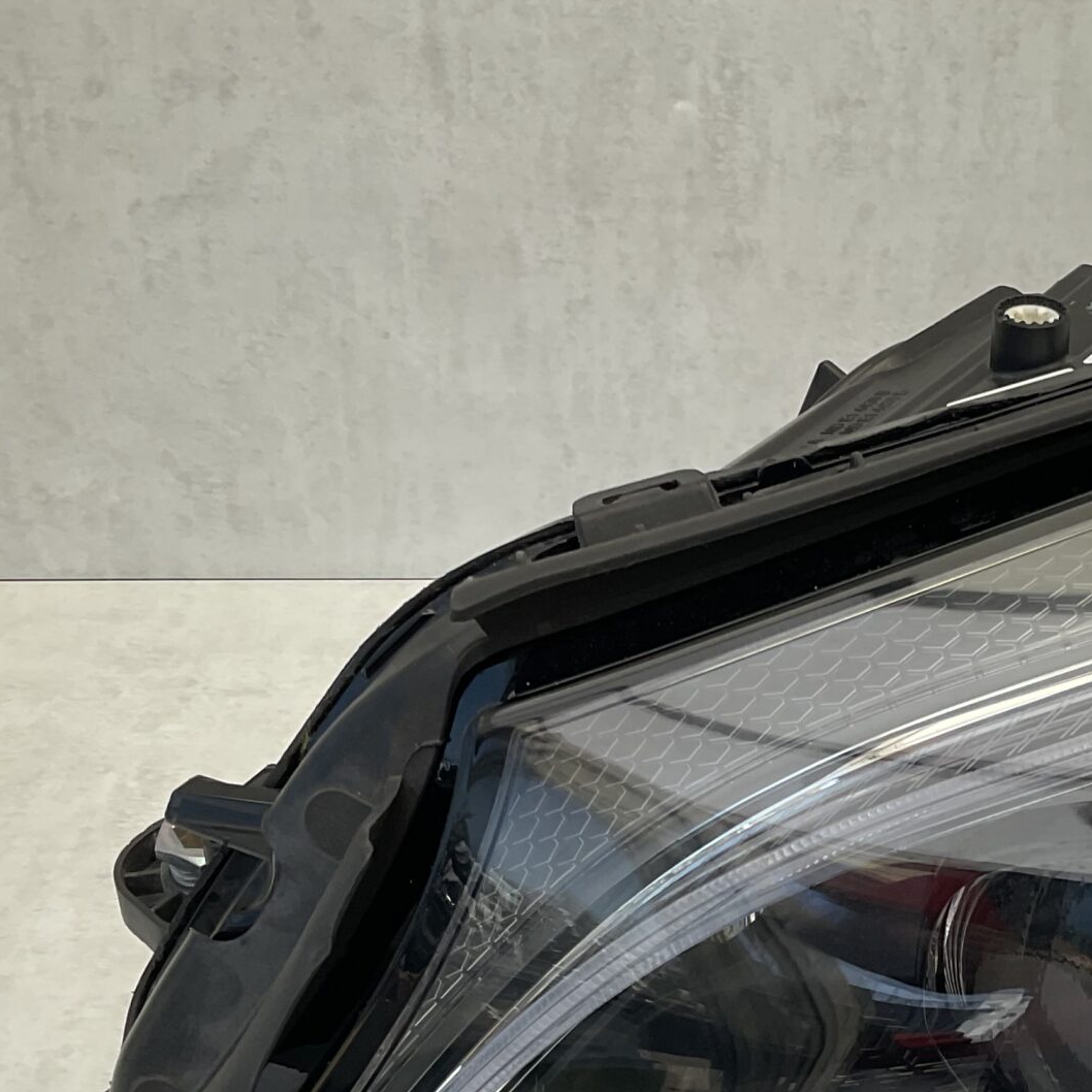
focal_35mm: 62
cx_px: 938
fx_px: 2213
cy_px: 929
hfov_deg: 27.0
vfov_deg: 27.0
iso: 16
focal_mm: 3
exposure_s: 1/883
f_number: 1.8
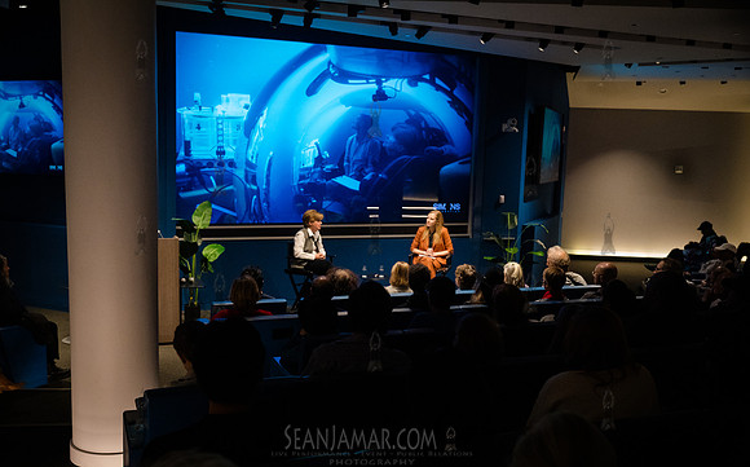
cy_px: 249
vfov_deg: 35.4
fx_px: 731
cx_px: 375
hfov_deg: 54.3
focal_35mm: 36
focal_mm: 35
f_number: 4
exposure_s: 1/160
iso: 8000
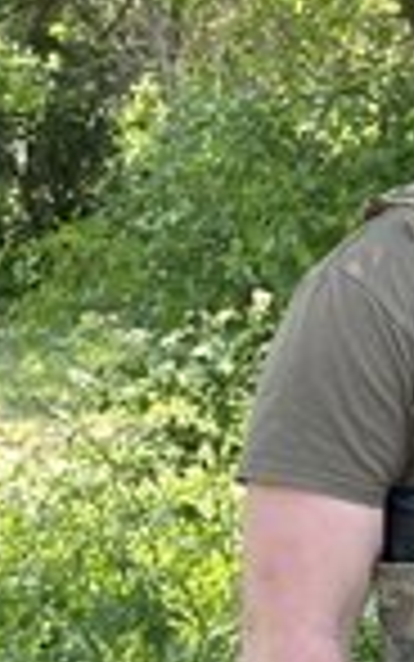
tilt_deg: -8.3
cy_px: 428
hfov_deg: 9.3
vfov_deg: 15.1
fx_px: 2489
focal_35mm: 138
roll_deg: -0.3
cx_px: 616
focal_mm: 6.86
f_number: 1.78
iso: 64
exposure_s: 1/212
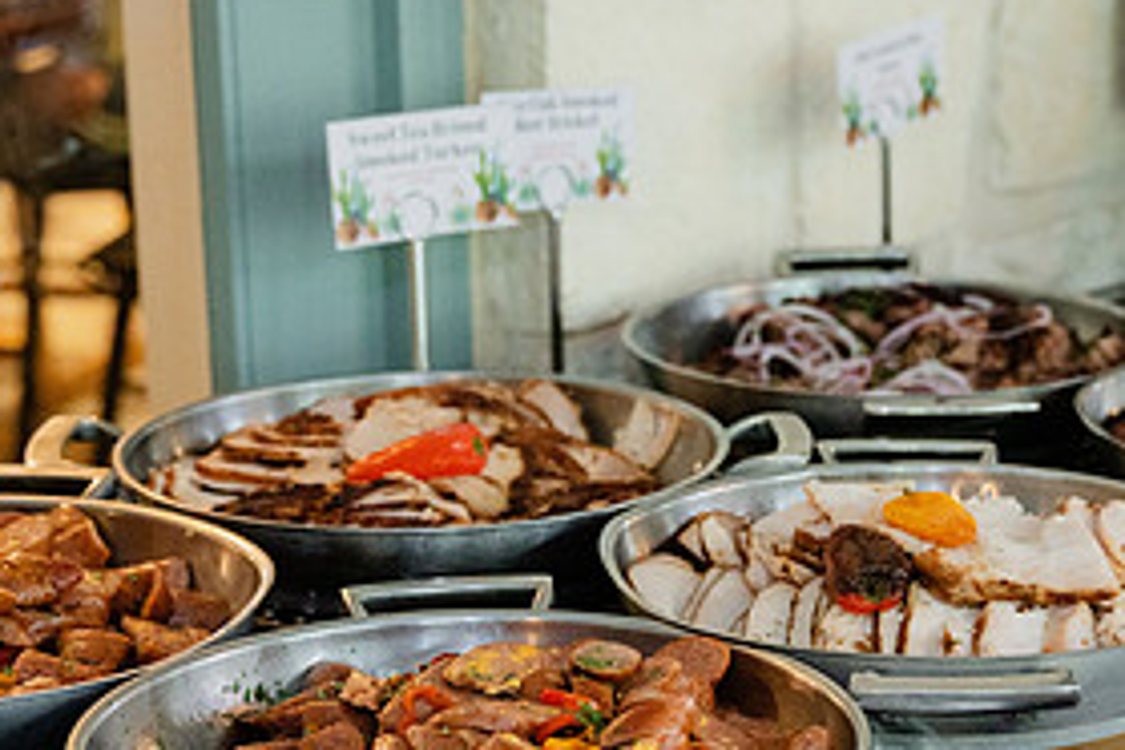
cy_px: 595
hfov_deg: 19.2
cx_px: 819
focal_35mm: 106
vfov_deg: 12.9
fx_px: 3312
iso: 1600
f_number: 3.5
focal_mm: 51
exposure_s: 1/80
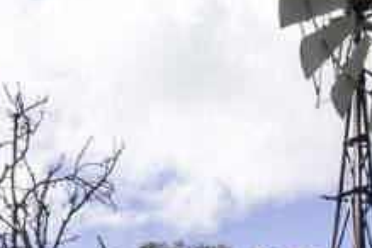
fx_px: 2294
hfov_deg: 8.6
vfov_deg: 5.8
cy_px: 741
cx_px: 832
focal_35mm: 222
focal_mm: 20
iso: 400
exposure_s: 1/320
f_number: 11
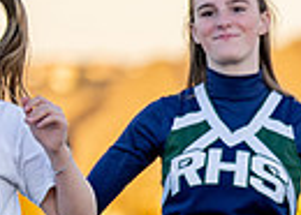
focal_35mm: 719
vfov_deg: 2.0
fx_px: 6150
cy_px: 319
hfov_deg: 2.8
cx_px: 521
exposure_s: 1/1250
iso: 500
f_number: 2.8
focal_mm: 147
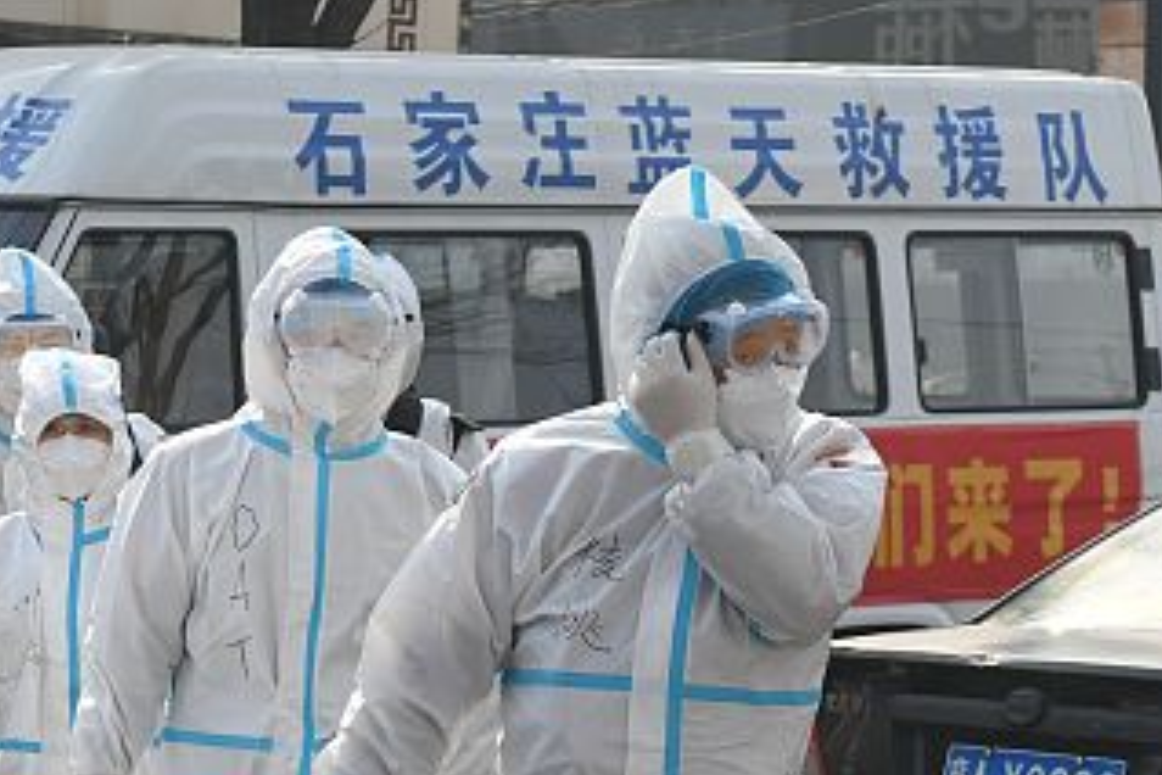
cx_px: 720
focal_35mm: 181
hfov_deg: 11.4
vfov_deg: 7.6
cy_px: 727
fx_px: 5842
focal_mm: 48
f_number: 4
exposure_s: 1/1600
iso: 400
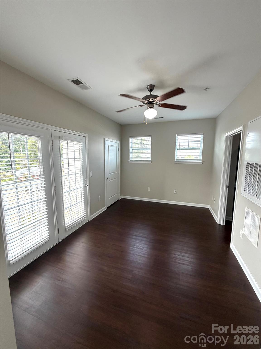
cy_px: 174
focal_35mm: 14
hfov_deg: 85.7
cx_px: 130
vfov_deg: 102.1
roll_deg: -0.5
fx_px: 141
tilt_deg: -7.9
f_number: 2.2
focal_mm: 2.22
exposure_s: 1/120
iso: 125
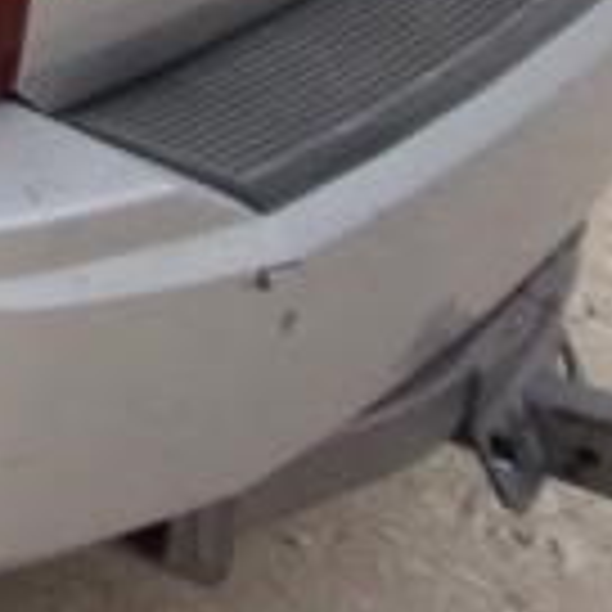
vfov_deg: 13.0
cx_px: -774
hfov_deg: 11.8
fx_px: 2500
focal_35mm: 125
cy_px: -374
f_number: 3.3
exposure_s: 1/750
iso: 80
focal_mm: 4.3
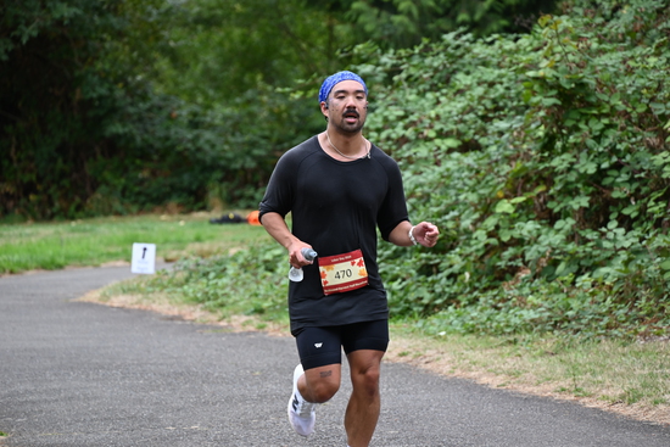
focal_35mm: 200
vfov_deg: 6.9
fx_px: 3723
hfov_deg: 10.3
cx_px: 335
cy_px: 224
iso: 400
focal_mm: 200
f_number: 6.3
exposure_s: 1/250
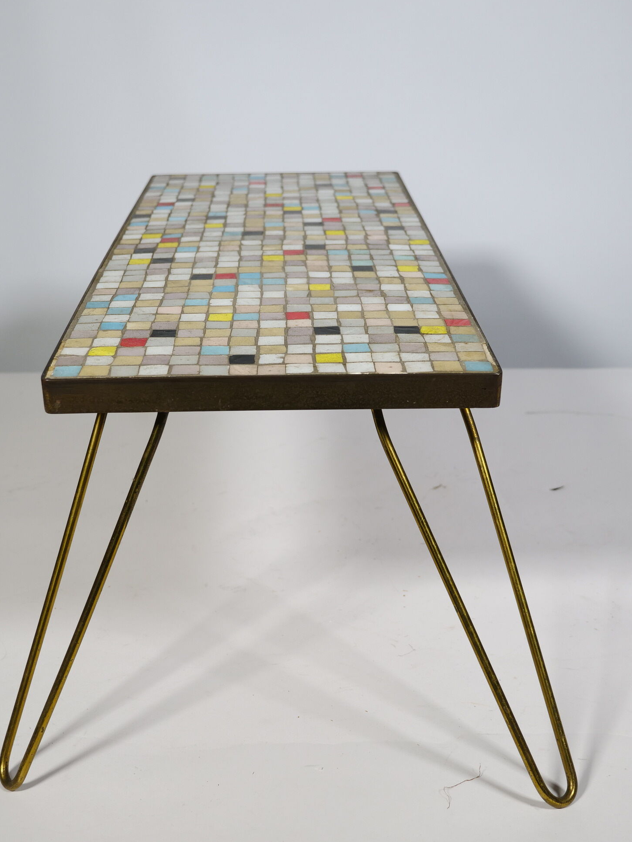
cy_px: 425
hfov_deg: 29.7
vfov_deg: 38.9
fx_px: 1193
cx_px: 307
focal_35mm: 49
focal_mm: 18
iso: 200
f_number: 3.5
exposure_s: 1/160
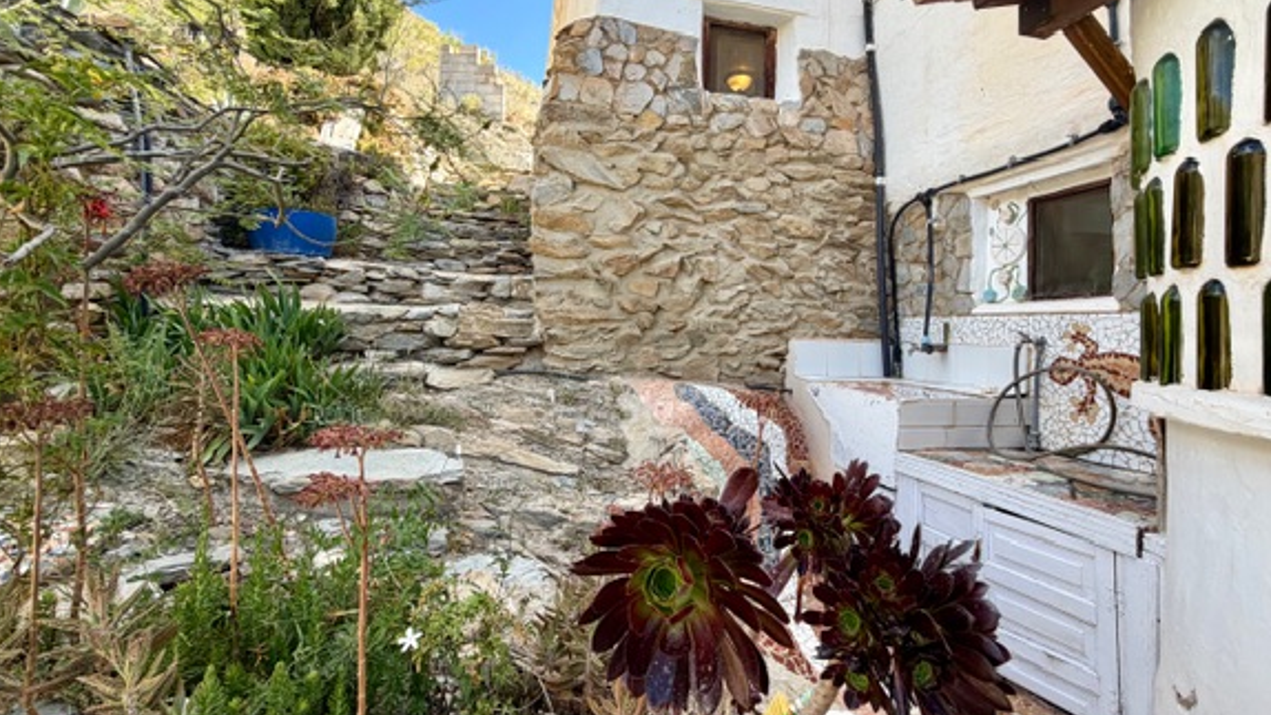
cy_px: 319
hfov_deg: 95.9
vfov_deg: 63.8
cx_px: 638
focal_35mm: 17
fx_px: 573
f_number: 2.2
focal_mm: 2.22
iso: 40
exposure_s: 1/250
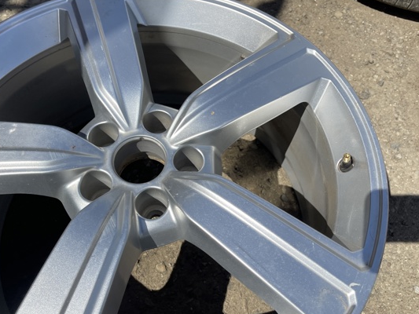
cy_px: 159
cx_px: 202
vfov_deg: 46.8
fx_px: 363
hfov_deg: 59.9
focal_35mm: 30
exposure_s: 1/4902
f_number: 1.6
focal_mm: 5.1
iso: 32
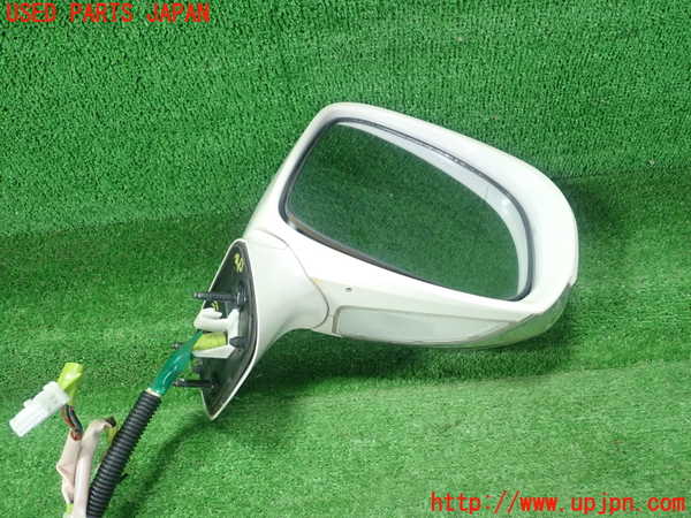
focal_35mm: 30
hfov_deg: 60.0
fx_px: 599
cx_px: 346
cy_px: 259
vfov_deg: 46.8
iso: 400
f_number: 2.3
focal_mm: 5.5
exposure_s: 1/125
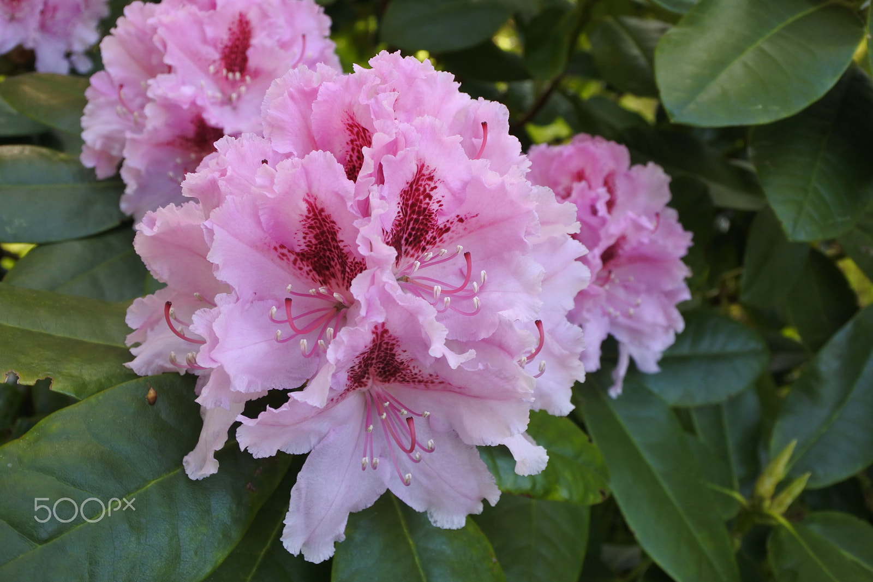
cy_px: 291
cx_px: 436
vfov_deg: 42.3
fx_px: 752
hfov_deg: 60.3
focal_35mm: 31
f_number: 4
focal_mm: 11.8
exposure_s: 1/125
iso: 320
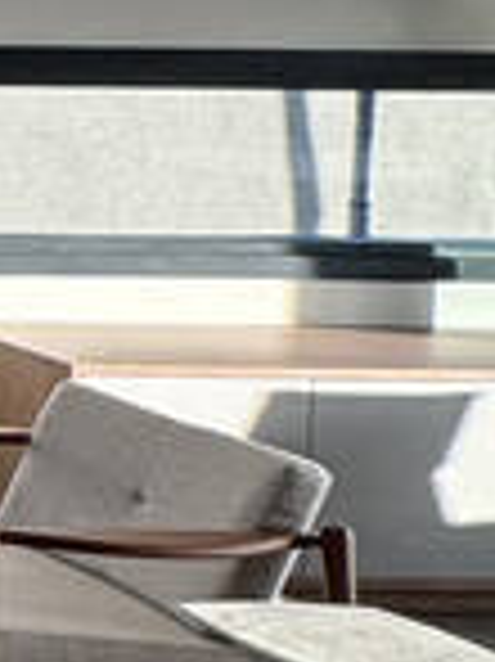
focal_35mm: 103
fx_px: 1967
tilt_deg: -1.9
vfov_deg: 18.6
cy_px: 0
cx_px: -1278
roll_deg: -0.1
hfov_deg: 9.0
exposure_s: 1/120
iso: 64
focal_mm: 2.22
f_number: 2.2
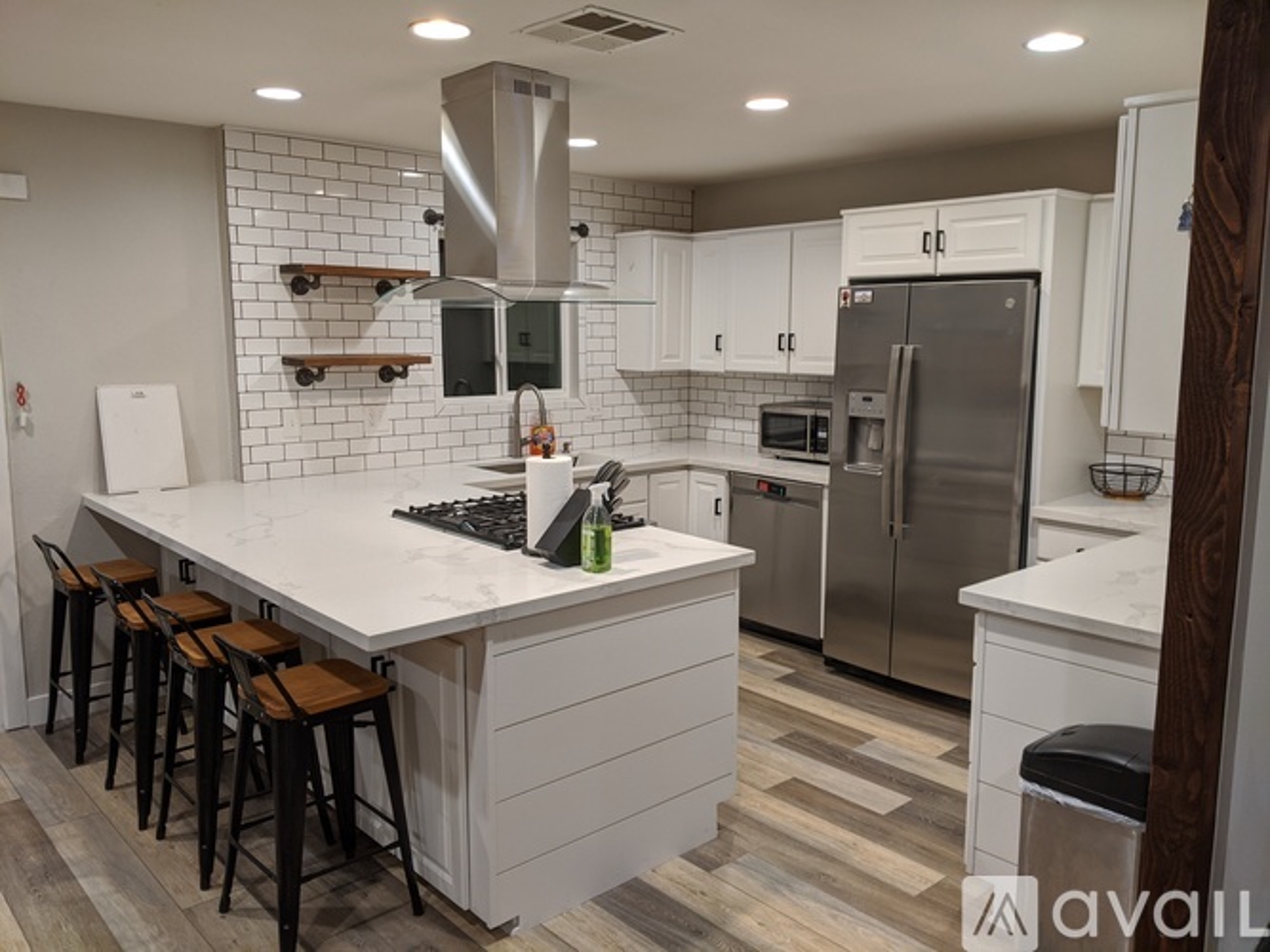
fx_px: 990
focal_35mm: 27
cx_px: 635
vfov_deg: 51.3
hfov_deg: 65.3
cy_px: 476
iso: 71
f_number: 1.8
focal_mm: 4.44
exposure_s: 1/24
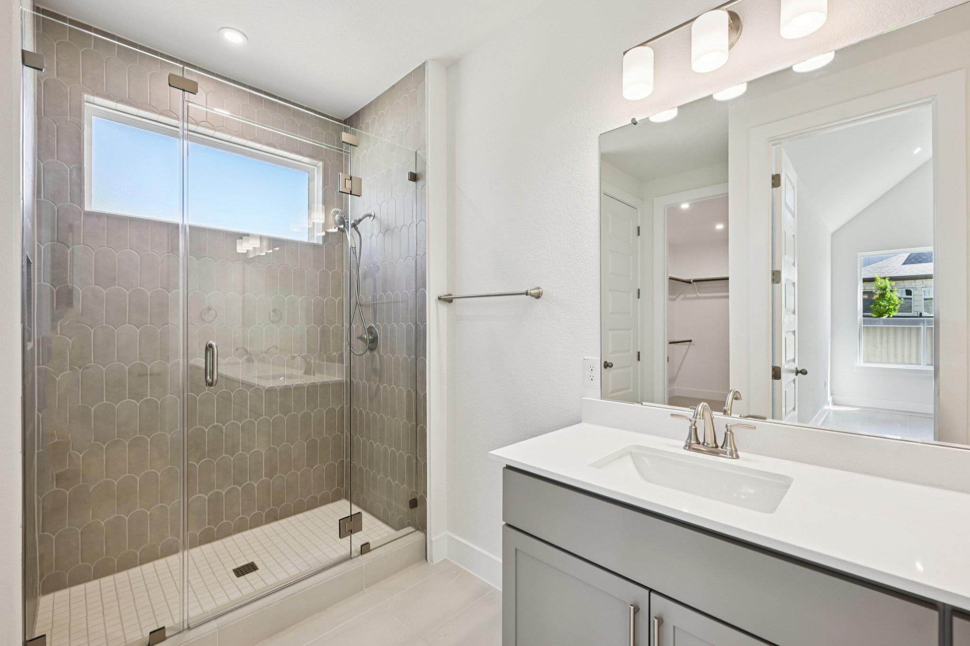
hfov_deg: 100.4
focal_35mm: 15
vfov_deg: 77.3
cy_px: 323
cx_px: 485
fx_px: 404
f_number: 6.7
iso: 100
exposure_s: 1/20
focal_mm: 15
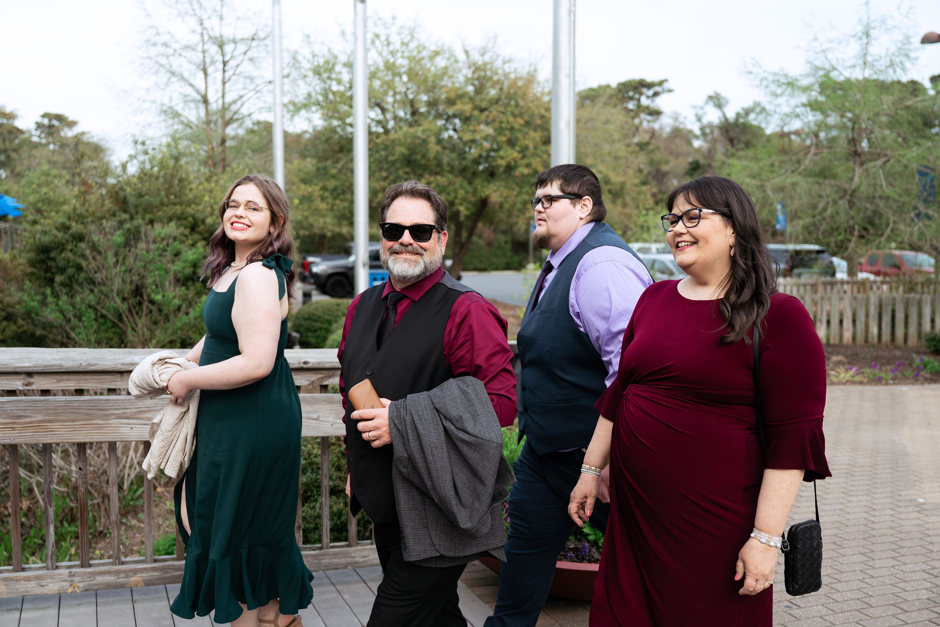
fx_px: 956
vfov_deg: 36.3
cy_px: 314
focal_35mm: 37
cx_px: 470
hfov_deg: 52.4
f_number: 2.8
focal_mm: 35
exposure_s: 1/2000
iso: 500
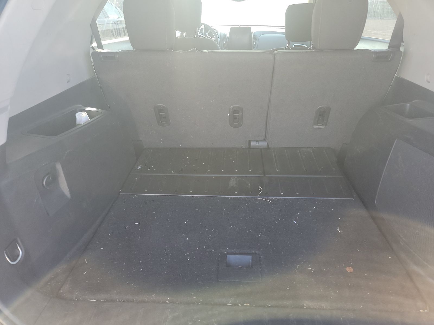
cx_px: 217
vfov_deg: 56.8
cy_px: 162
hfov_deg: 71.6
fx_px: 301
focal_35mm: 24
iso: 107
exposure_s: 1/59
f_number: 1.8
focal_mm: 6.7
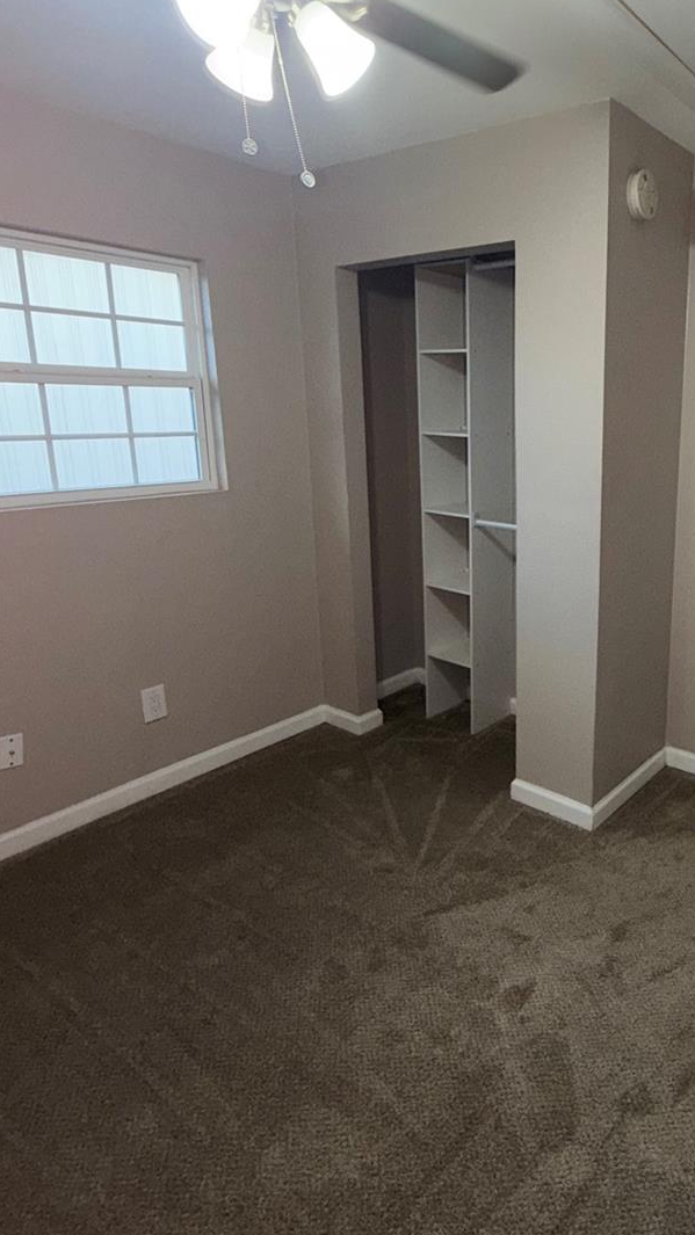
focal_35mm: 22
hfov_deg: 48.7
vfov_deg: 81.0
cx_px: 552
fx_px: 721
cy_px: 566
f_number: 2.2
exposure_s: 1/60
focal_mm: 2.22
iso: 50
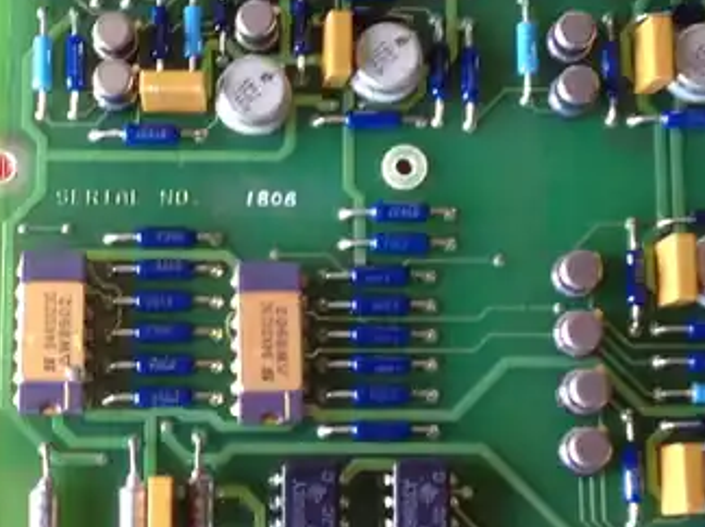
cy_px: 192
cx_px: 287
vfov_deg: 13.7
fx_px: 2196
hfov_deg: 18.2
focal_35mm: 108
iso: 80
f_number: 2.4
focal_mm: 4.28
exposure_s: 1/15
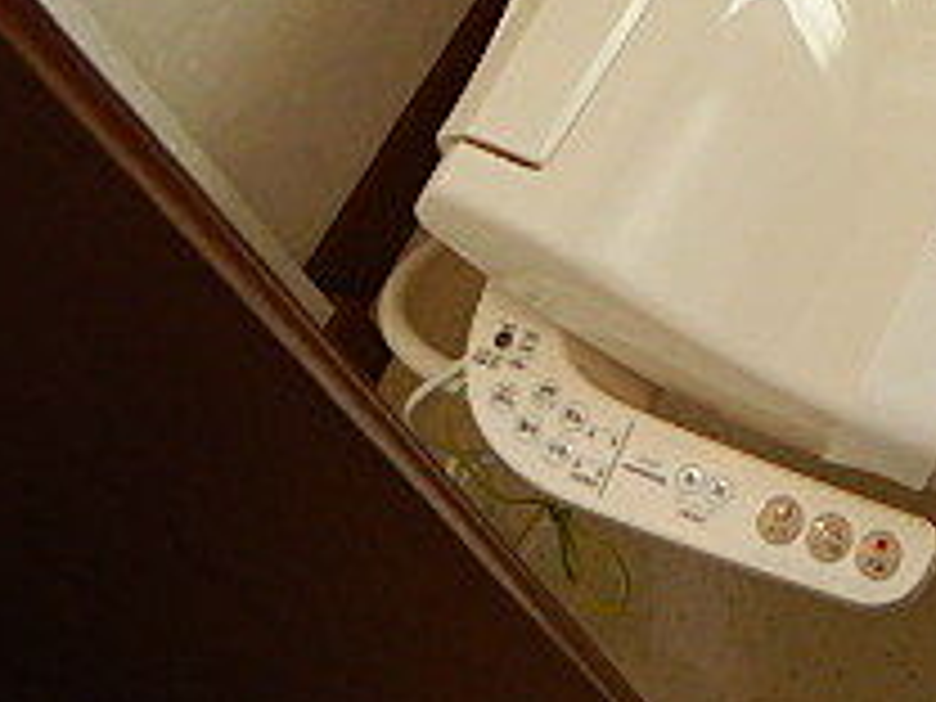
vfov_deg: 17.8
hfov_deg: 24.1
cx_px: 1102
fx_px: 2001
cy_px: -351
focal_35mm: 74
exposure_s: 1/60
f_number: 2.8
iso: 125
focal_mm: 4.3
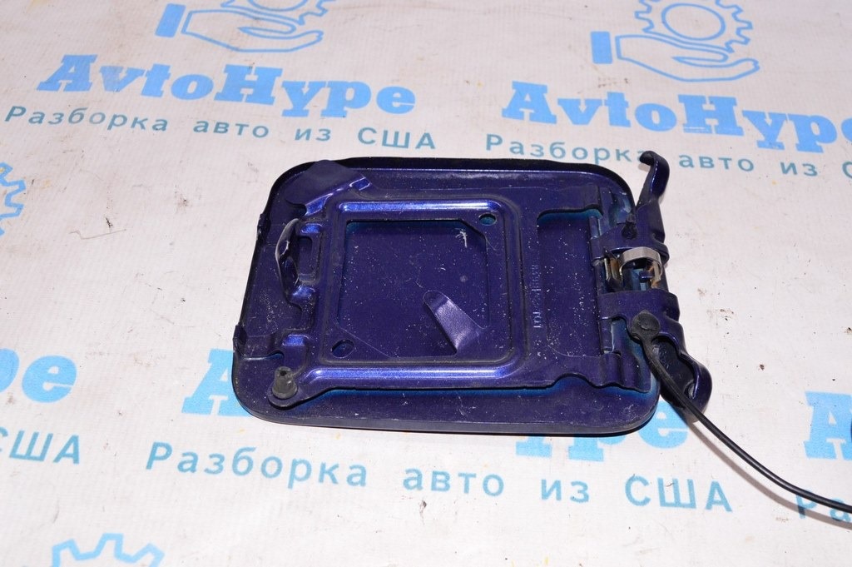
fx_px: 993
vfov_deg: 31.8
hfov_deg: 46.4
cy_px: 284
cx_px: 426
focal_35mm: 42
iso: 1600
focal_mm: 28
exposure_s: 1/200
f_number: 8
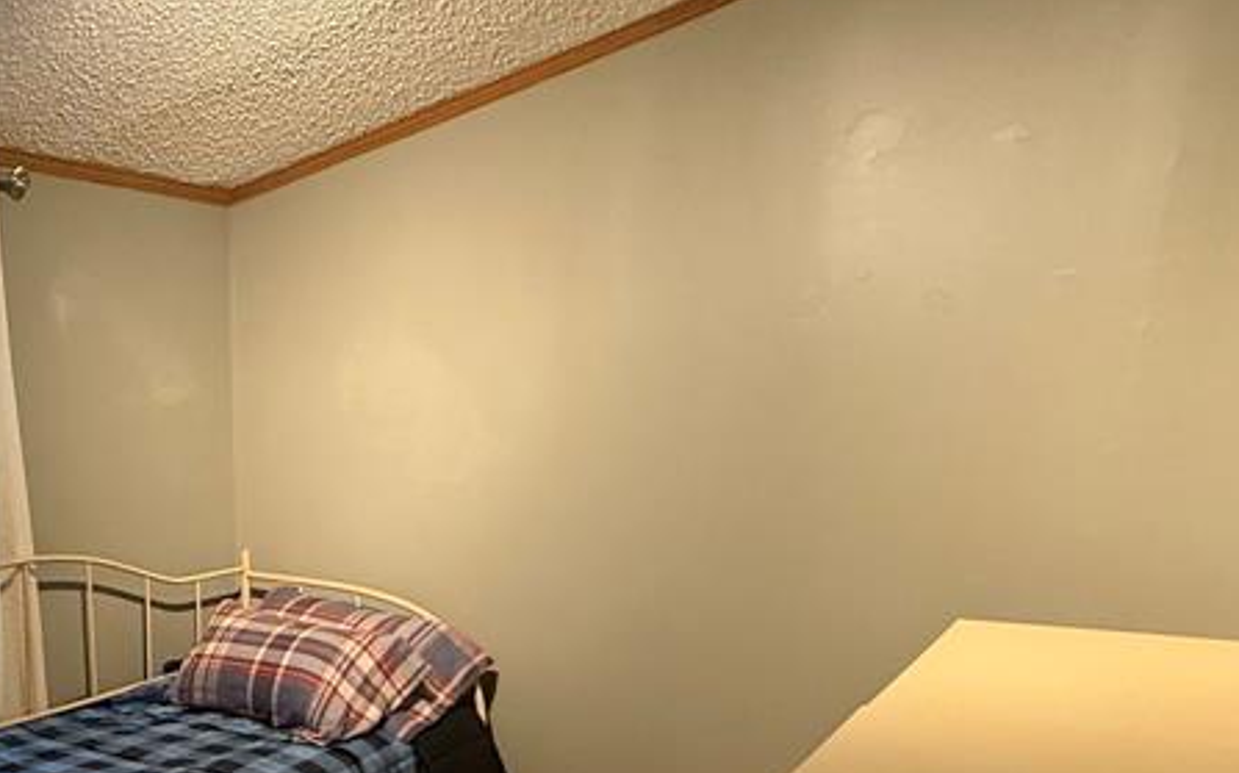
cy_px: 765
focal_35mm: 34
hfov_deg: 51.8
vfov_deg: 34.1
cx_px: 188
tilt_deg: -17.0
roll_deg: +2.0
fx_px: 1148
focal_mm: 2.22
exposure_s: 1/60
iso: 640
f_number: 2.2
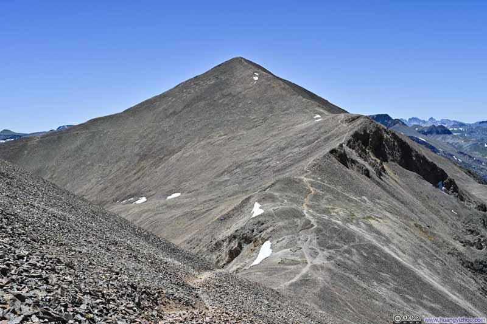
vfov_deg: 28.6
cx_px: 244
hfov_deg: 41.9
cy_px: 162
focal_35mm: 47
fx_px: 636
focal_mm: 47
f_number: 8
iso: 64
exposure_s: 1/320
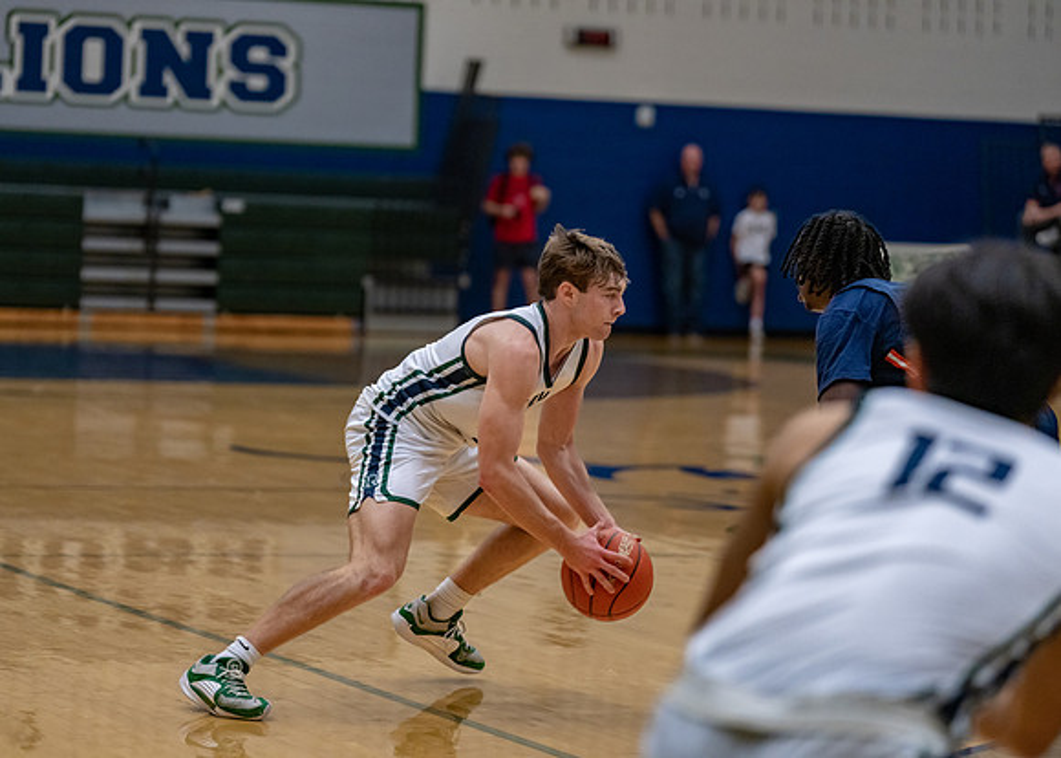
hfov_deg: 15.3
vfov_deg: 11.0
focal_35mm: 131
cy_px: 379
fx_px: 3946
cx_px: 530
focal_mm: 125
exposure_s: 1/1000
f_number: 2.8
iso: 2500
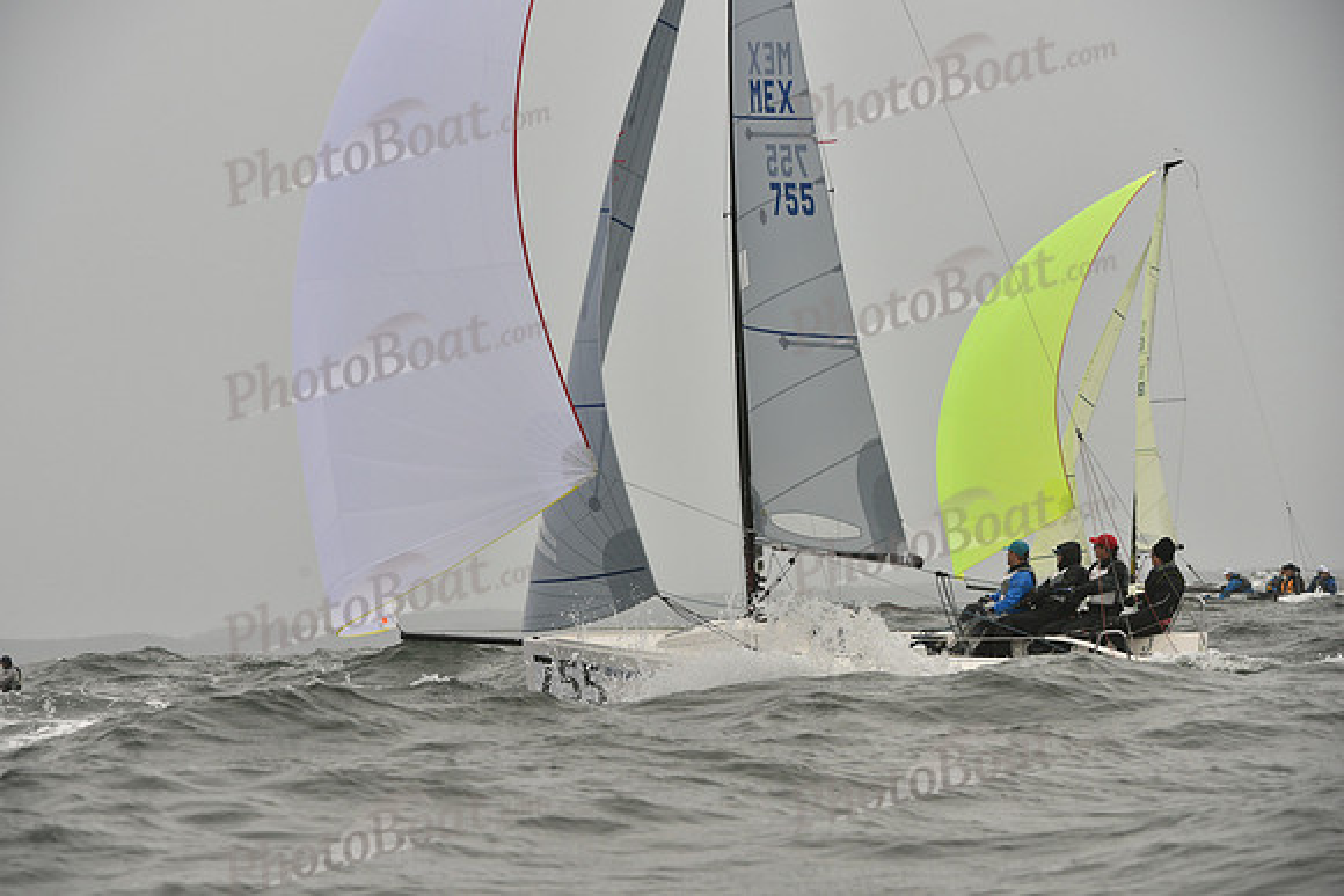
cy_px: 448
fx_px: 7468
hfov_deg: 10.3
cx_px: 672
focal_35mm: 200
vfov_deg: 6.9
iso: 400
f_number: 7.1
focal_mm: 200
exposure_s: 1/1250
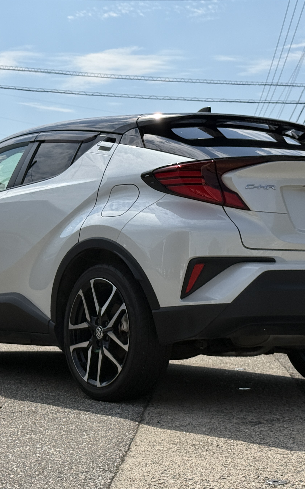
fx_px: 1011
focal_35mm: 76
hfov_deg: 17.2
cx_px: 136
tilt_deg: +1.8
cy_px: 229
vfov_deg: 27.1
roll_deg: +0.3
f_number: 1.78
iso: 64
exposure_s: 1/11364
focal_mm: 6.76
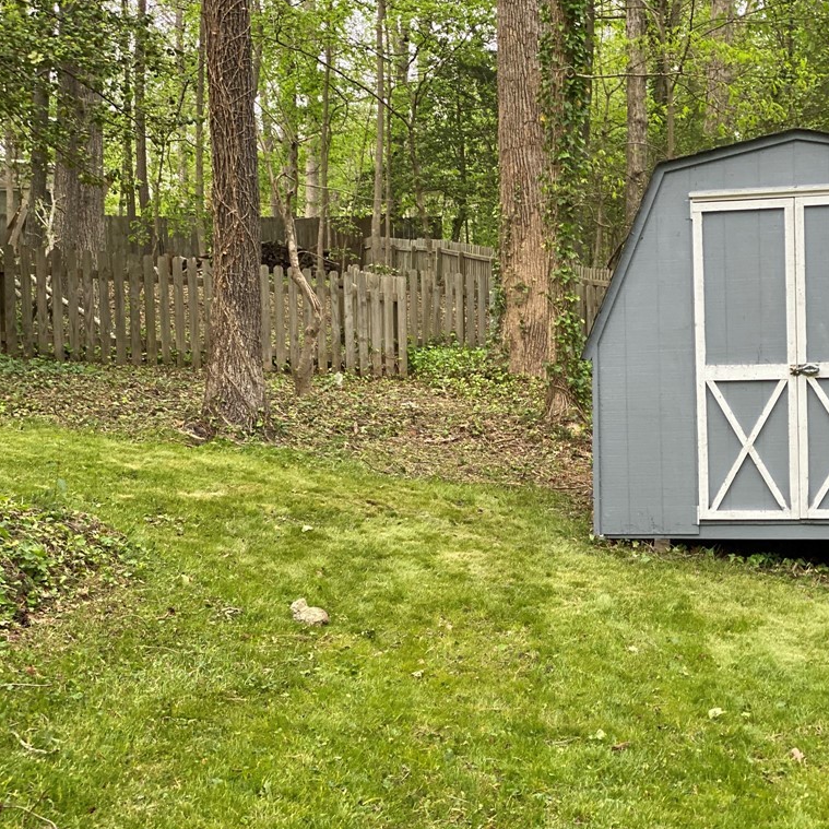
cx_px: 524
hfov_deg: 27.6
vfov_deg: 27.7
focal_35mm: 62
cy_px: 417
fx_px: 1680
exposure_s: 1/121
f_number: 2
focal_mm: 6
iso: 100
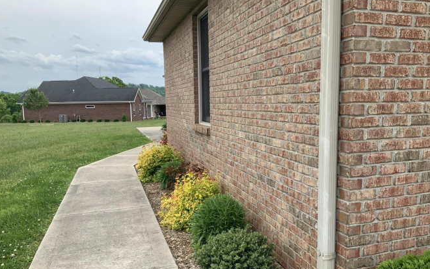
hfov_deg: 61.2
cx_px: 214
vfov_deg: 40.5
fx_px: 363
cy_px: 147
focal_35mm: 31
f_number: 1.8
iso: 16
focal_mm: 3
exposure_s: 1/978
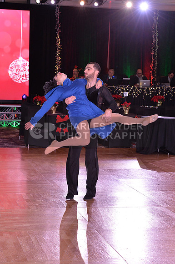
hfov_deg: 14.4
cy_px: 132
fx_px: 695
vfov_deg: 21.5
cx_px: 88
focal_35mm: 95
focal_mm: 95
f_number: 7.1
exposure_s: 1/250
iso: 2000
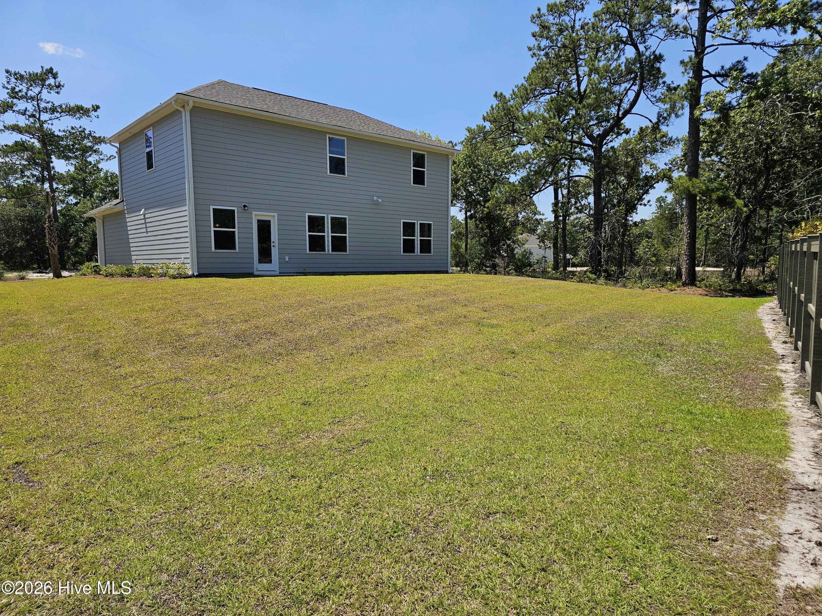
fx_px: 546
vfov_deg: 58.9
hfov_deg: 73.9
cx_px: 411
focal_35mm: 23
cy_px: 308
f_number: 1.7
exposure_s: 1/989
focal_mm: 6.3
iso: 10
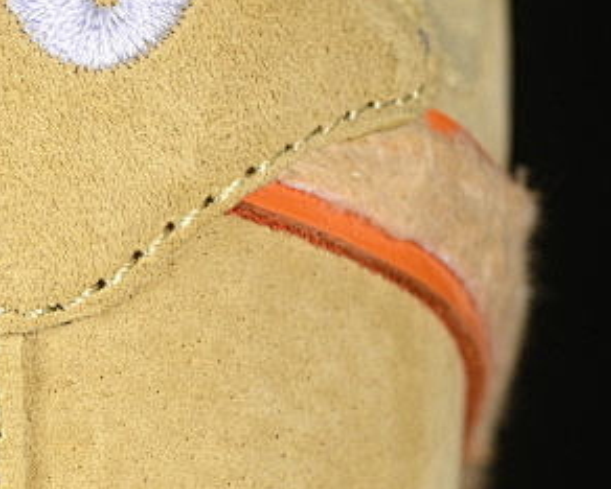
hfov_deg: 7.4
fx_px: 4705
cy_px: 443
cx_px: -96
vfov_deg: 5.9
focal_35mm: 260
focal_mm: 50
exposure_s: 1/80
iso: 160
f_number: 7.1
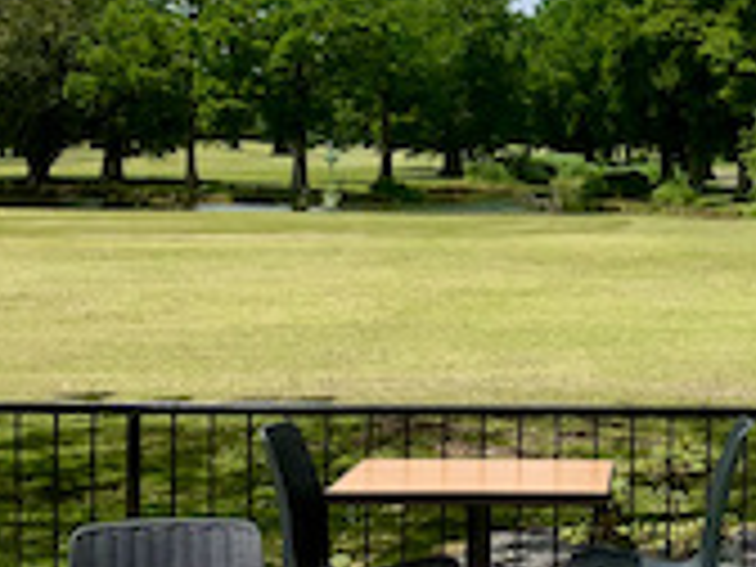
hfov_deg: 19.1
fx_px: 2184
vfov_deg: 14.8
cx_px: 747
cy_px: 256
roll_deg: +0.3
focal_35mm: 100
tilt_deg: -2.1
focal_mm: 4
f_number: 1.8
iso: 20
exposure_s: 1/2667
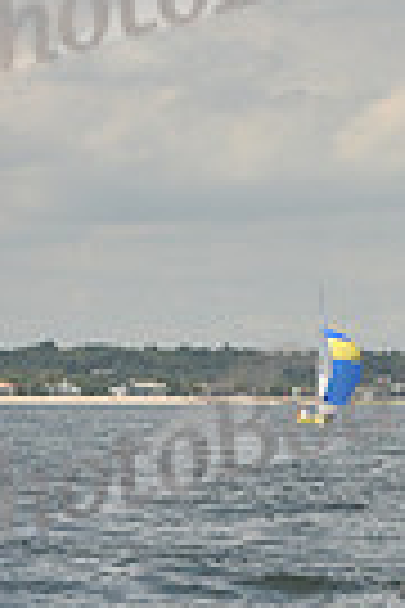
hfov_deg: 4.5
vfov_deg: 6.8
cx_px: 796
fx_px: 5079
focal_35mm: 301
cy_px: 142
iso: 250
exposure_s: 1/1250
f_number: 4.5
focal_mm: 70
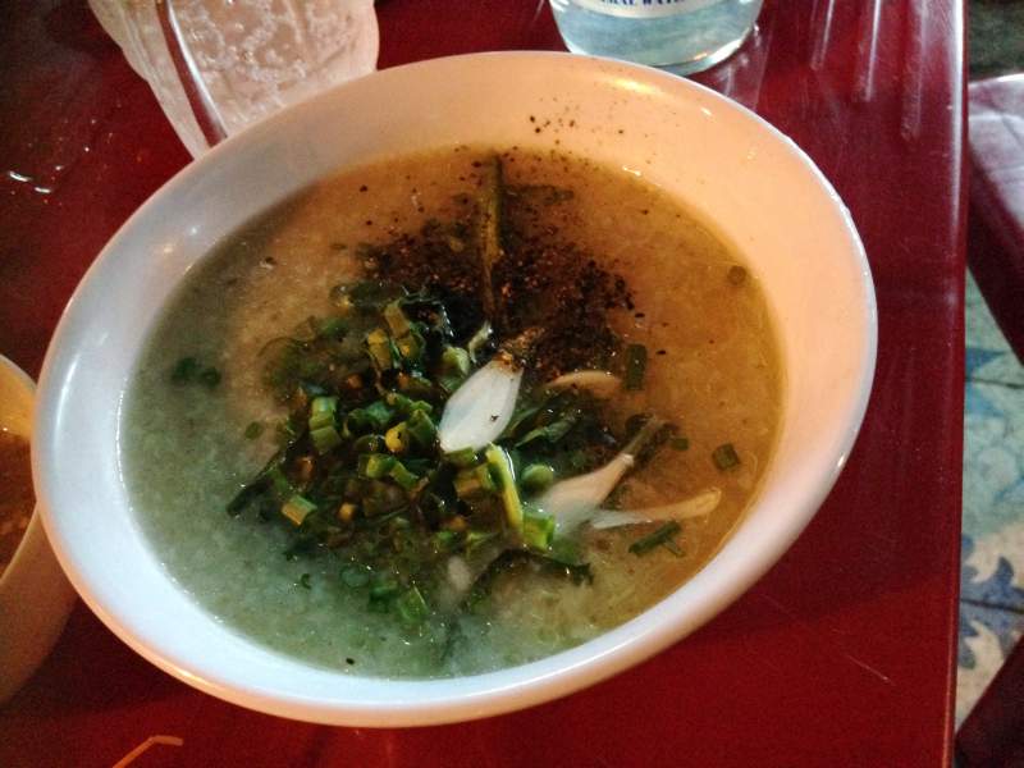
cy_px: 384
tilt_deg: -52.0
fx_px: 976
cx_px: 512
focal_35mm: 33
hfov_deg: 55.4
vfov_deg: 42.9
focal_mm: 4.12
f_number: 2.4
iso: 500
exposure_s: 1/15
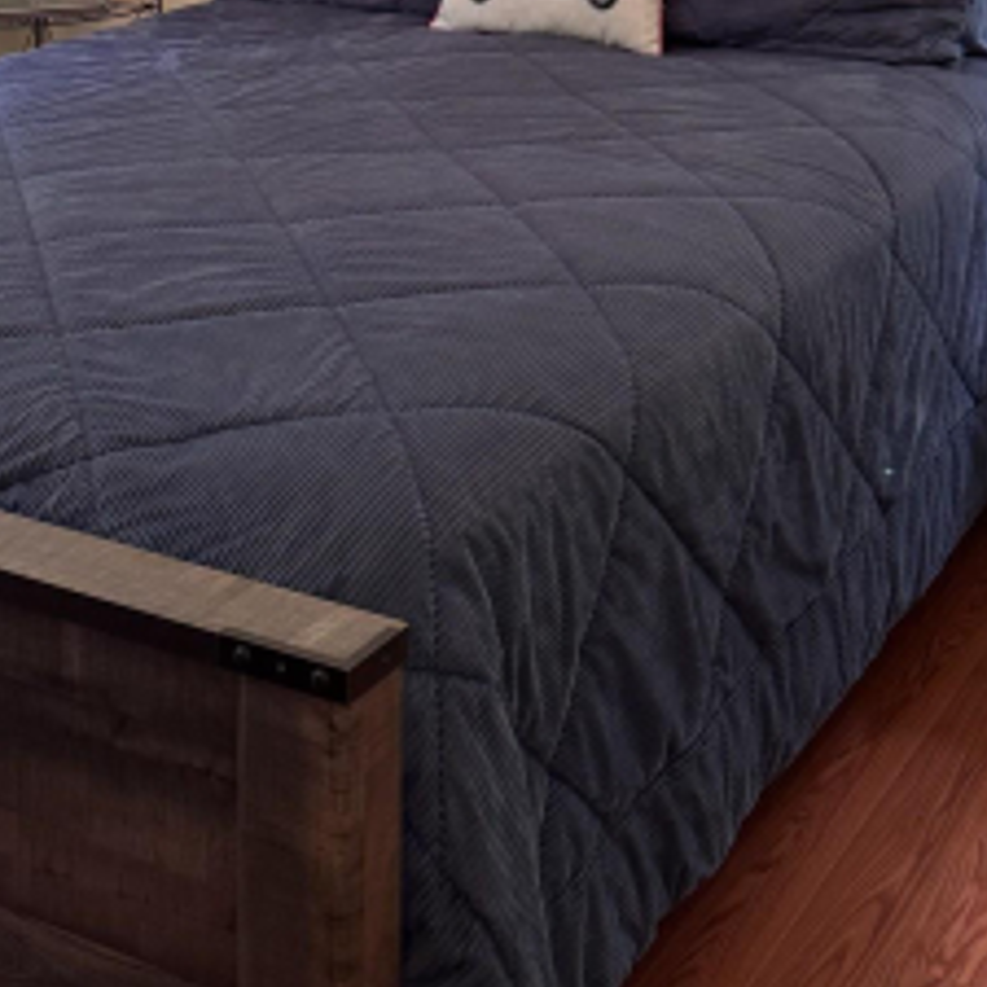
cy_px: -388
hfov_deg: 27.3
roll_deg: +1.0
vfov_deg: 23.3
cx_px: 579
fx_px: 2032
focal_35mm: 63
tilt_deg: -0.5
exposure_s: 1/120
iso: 125
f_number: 1.78
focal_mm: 6.76
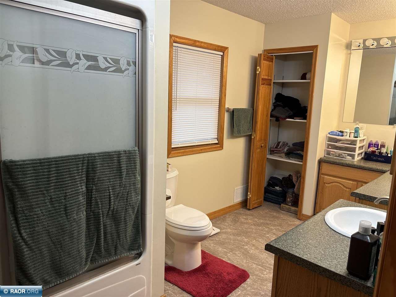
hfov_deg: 67.3
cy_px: 148
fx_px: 297
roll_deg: -2.1
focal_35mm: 26
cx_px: 198
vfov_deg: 53.1
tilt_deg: -8.3
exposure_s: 1/60
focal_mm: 5.96
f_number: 1.6
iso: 125
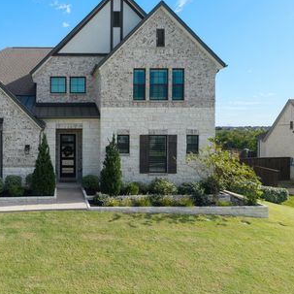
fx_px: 336
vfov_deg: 47.1
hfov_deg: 45.0
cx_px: 61
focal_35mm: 35
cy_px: 131
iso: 200
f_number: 1.8
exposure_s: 1/90
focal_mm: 8.67
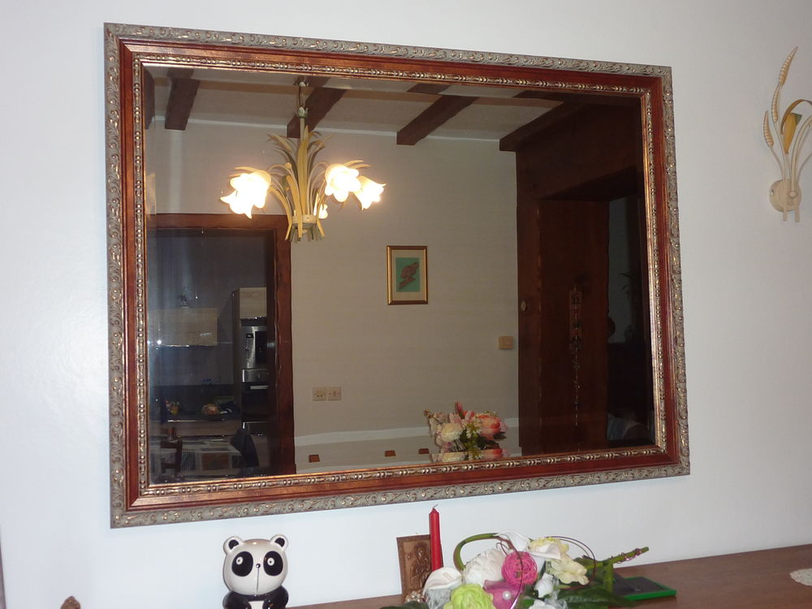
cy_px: 304
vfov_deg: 39.7
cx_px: 406
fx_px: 844
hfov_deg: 51.4
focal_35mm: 36
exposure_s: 1/30
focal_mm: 5
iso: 160
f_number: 3.4
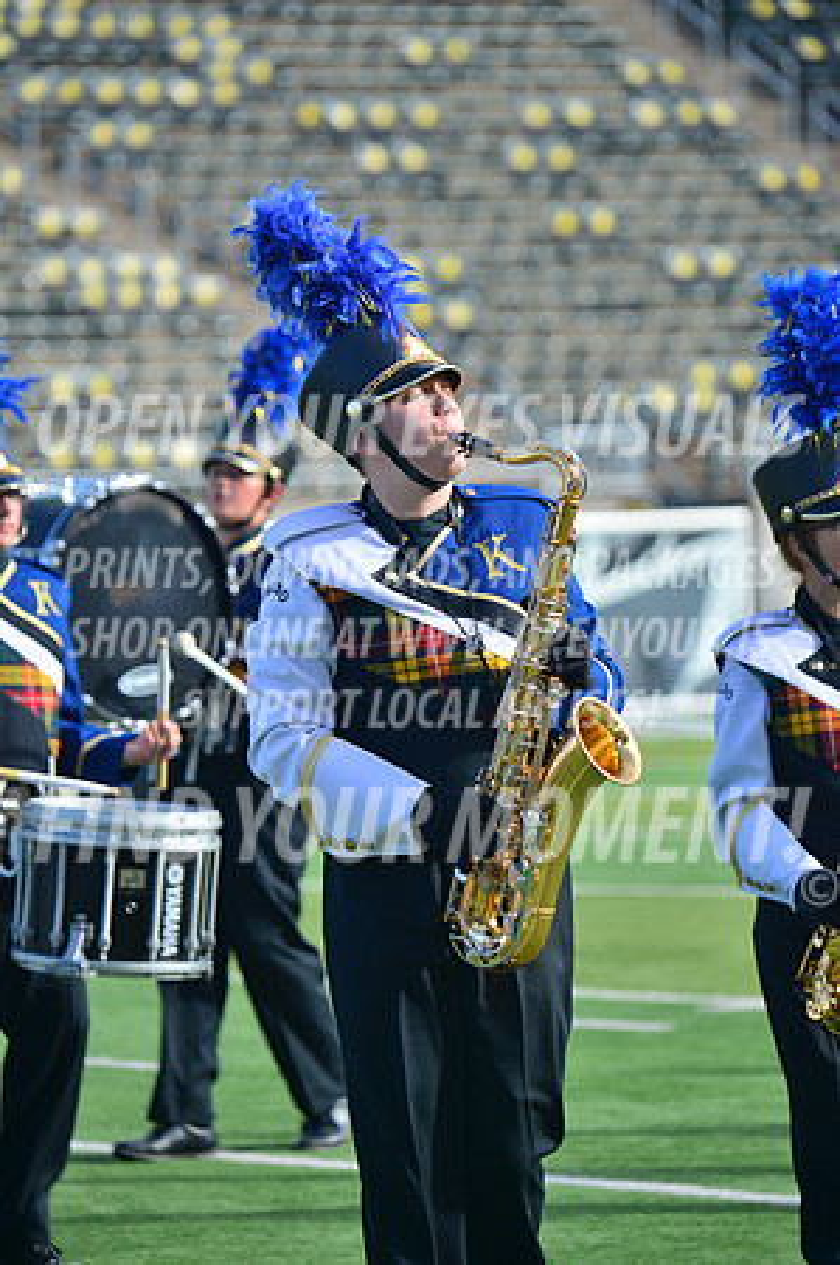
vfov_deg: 8.6
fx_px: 8419
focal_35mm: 240
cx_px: 420
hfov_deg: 5.7
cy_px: 632
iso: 125
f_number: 5.6
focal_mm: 240
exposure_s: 1/640
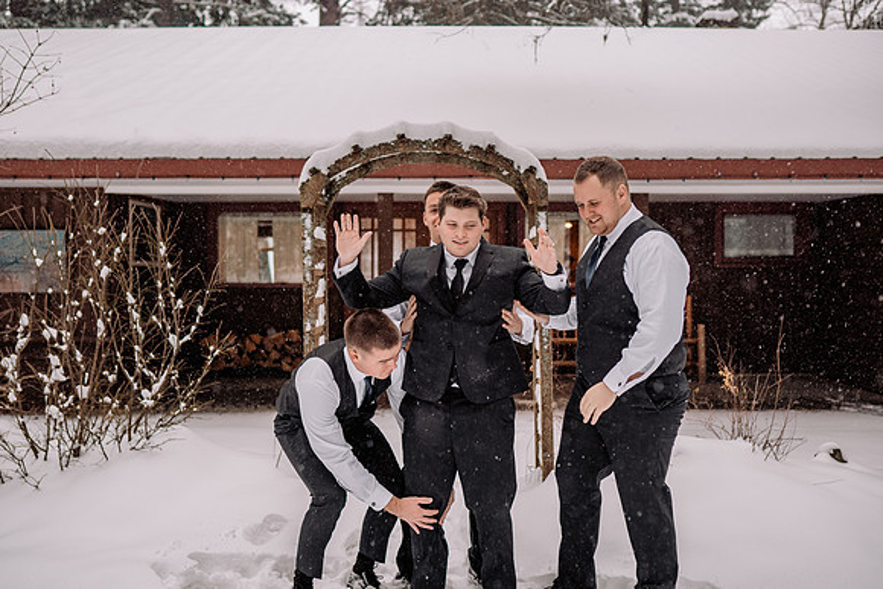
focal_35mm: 36
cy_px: 295
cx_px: 436
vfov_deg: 37.1
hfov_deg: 53.4
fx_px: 877
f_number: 2.2
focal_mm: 35
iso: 160
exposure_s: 1/200
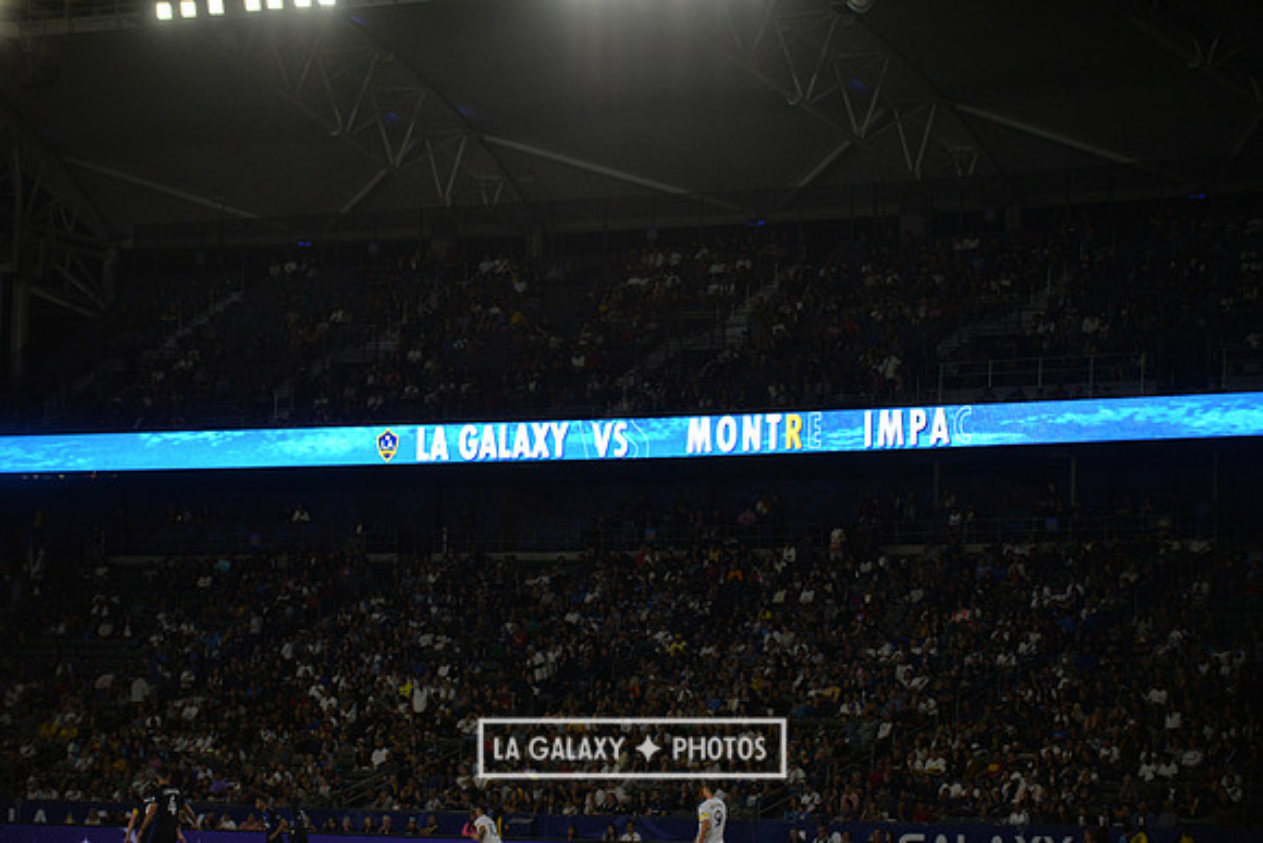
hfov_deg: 15.2
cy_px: 422
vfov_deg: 10.2
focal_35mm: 135
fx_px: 4737
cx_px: 632
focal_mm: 135
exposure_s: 1/3200
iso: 1600
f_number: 2.8
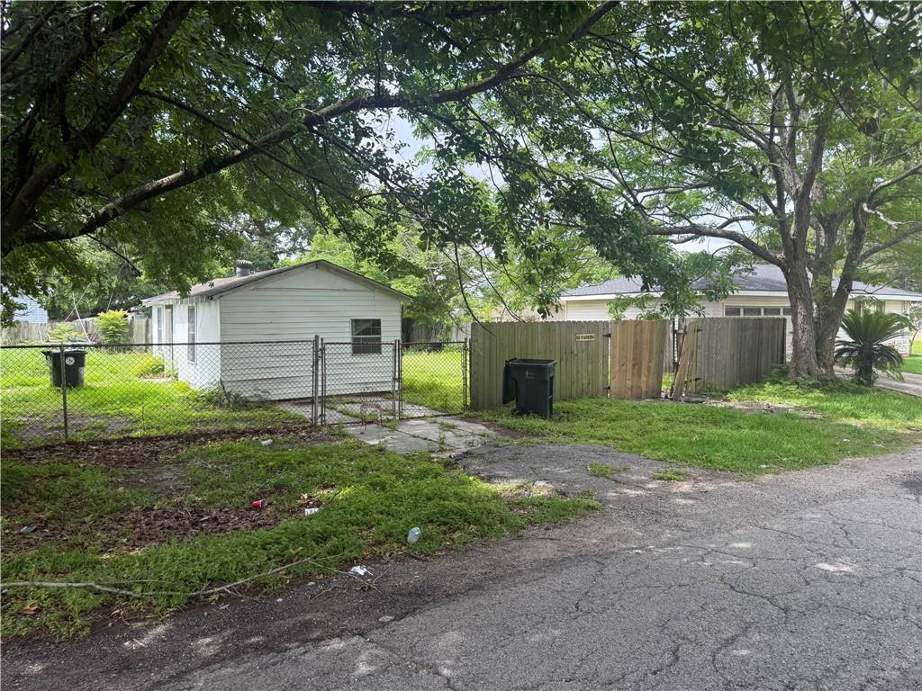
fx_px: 639
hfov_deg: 71.6
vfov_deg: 56.8
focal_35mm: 24
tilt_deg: +0.0
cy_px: 346
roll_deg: -0.4
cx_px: 461
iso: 100
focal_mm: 6.76
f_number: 1.78
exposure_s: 1/909
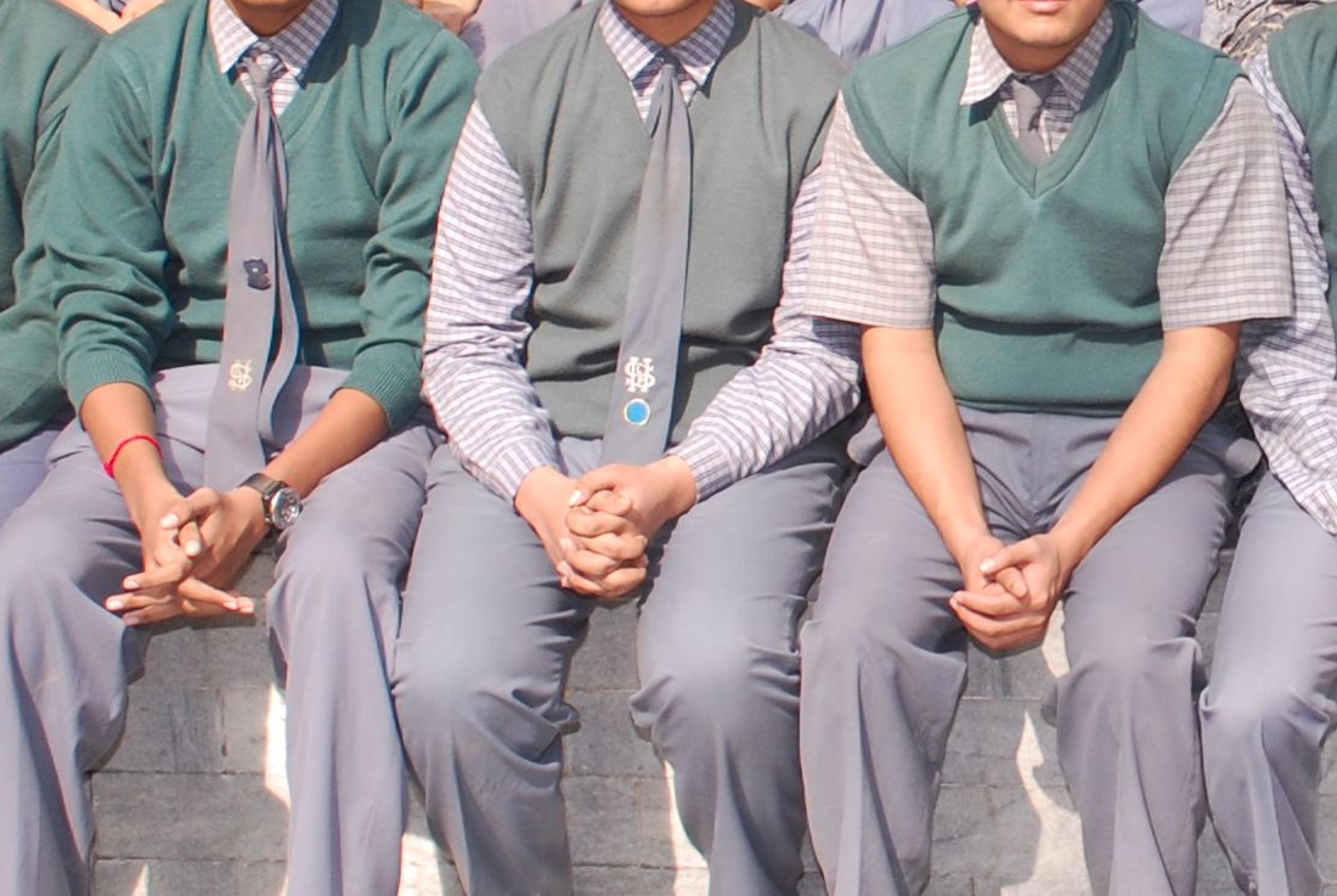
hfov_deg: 20.8
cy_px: 141
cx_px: 1310
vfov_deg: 14.3
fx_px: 3533
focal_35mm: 95
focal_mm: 18
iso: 200
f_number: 7.1
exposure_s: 1/125
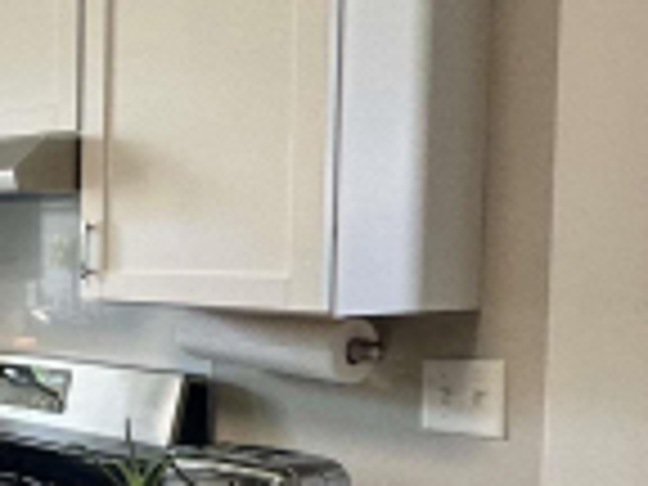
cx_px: -547
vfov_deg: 22.5
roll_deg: +0.9
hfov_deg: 20.3
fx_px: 1217
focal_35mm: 65
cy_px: 324
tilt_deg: -2.6
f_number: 2.2
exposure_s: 1/120
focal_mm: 2.22
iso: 125
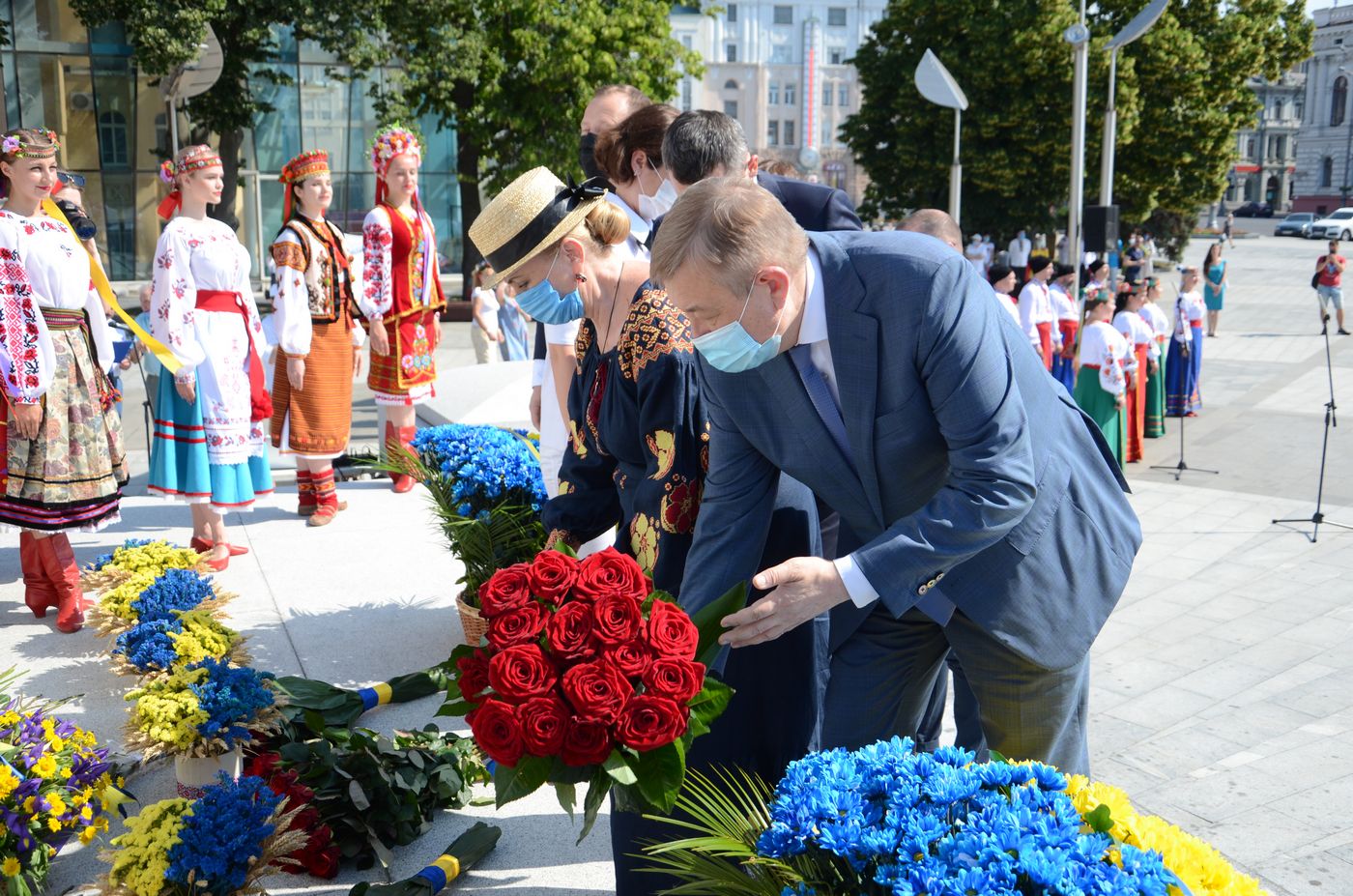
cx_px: 676
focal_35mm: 36
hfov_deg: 53.2
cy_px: 448
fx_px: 1350
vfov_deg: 36.7
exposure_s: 1/640
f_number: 6.3
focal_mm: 24
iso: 200
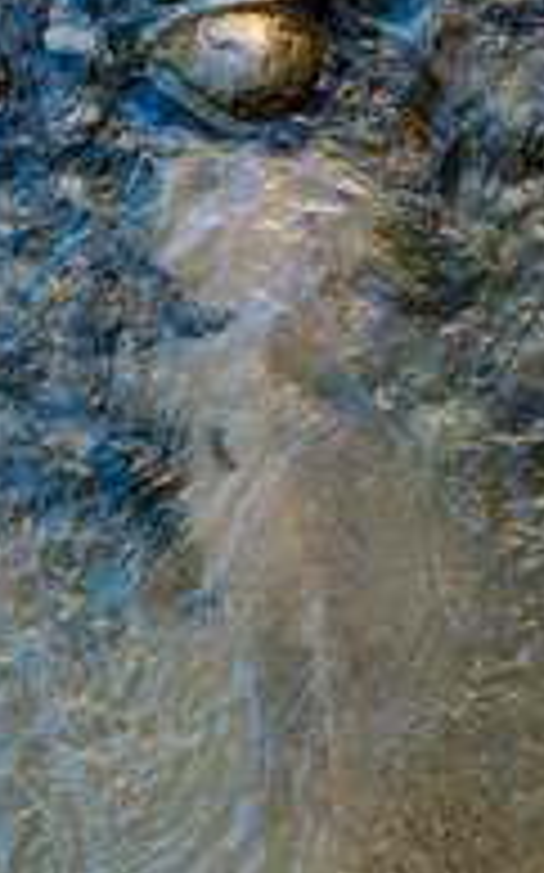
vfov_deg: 8.6
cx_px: -580
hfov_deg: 5.3
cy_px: 666
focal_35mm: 243
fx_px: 5773
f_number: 5.2
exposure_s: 1/60
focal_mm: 37
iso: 400
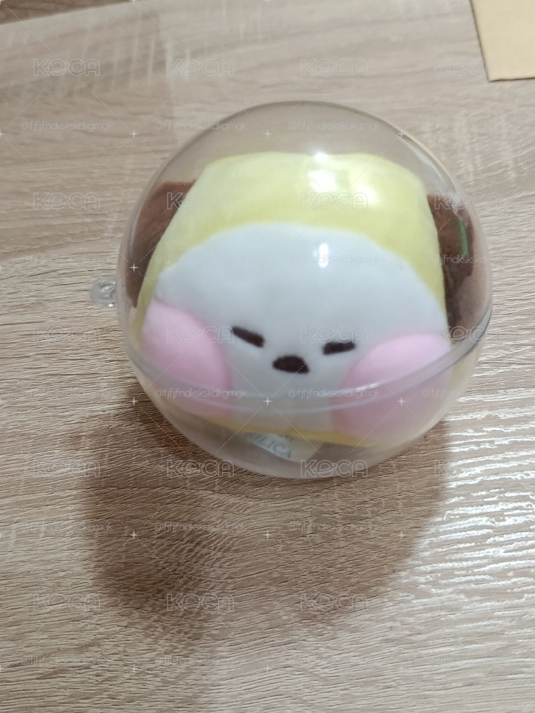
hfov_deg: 42.9
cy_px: 356
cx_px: 268
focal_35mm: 33
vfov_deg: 55.4
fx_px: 680
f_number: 1.7
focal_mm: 5.24
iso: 912
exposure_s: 1/120
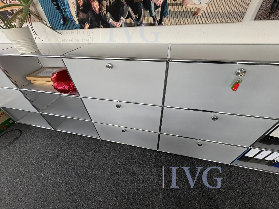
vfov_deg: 85.7
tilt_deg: -39.6
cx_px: 140
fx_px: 113
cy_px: 104
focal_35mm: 14
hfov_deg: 102.1
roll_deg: -0.9
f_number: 2.2
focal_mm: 2.22
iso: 80
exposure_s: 1/99
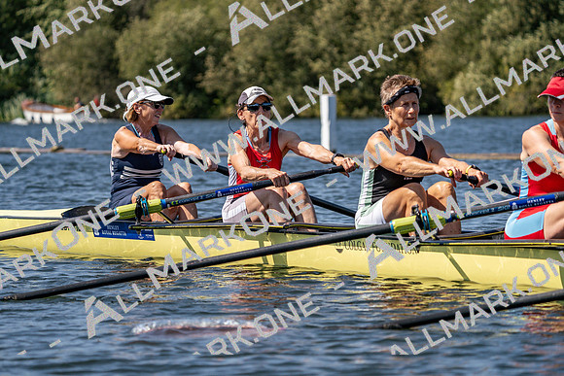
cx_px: 282
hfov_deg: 10.3
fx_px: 3134
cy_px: 188
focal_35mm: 200
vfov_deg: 6.9
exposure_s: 1/2000
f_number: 5.6
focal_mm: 200
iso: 250
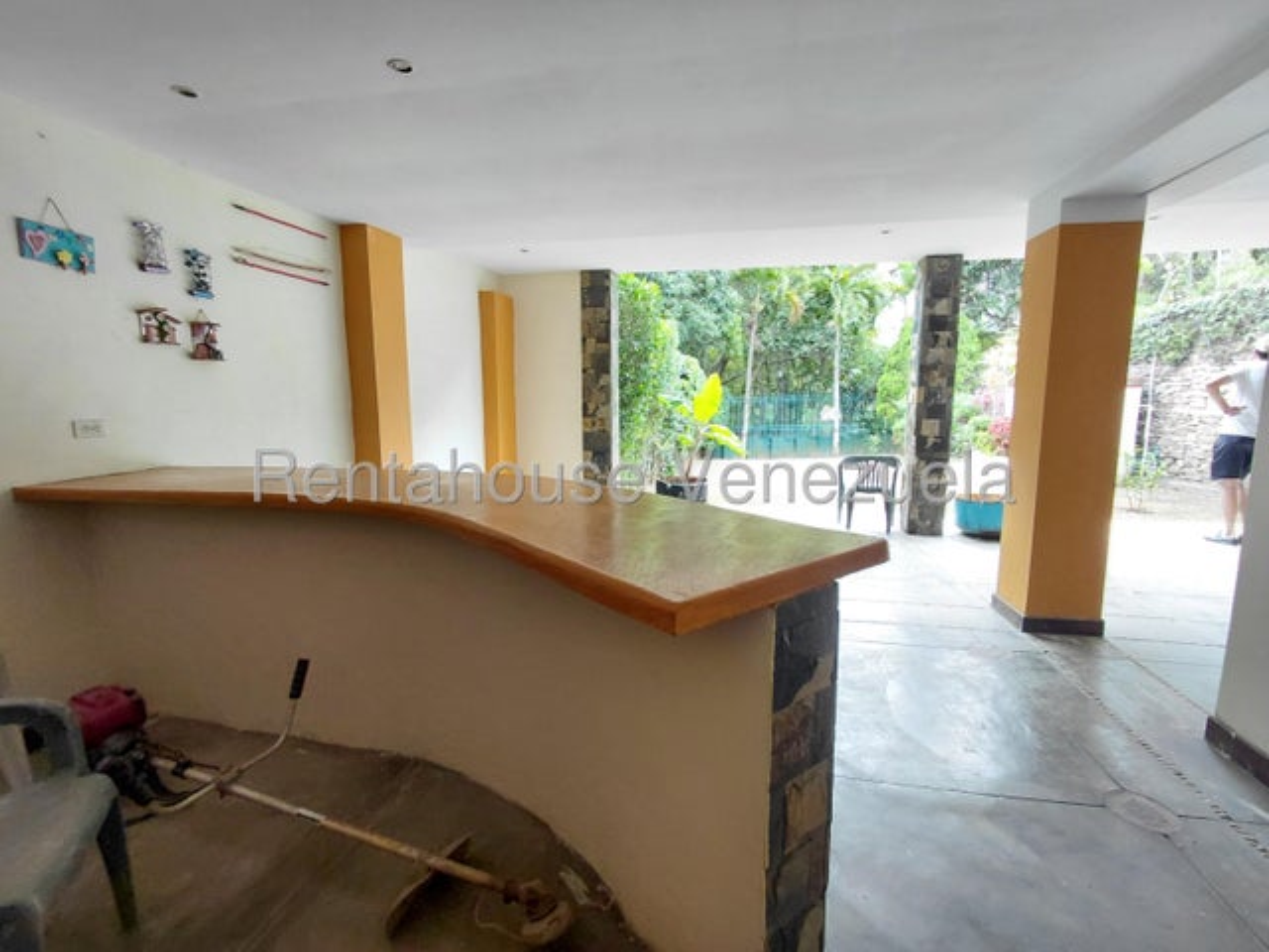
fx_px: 587
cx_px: 634
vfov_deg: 78.1
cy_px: 476
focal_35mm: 16
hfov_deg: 94.5
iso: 125
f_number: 2.2
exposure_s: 1/60
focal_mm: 1.64
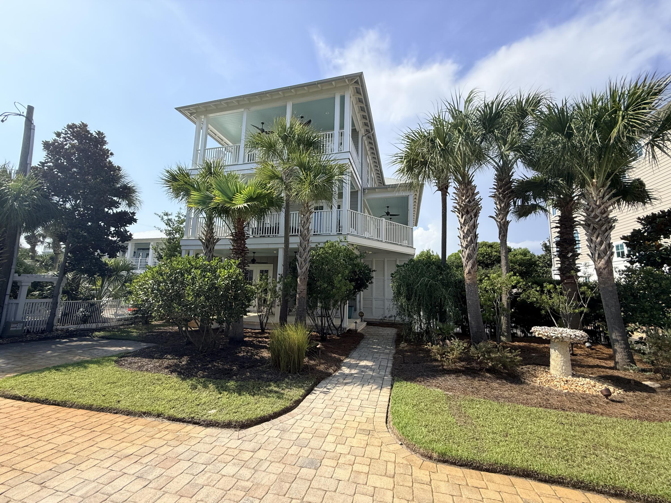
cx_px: 336
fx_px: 271
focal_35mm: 14
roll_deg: -1.5
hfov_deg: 102.1
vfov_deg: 85.7
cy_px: 252
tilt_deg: +8.4
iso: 64
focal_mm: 2.22
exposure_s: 1/1399
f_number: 2.2
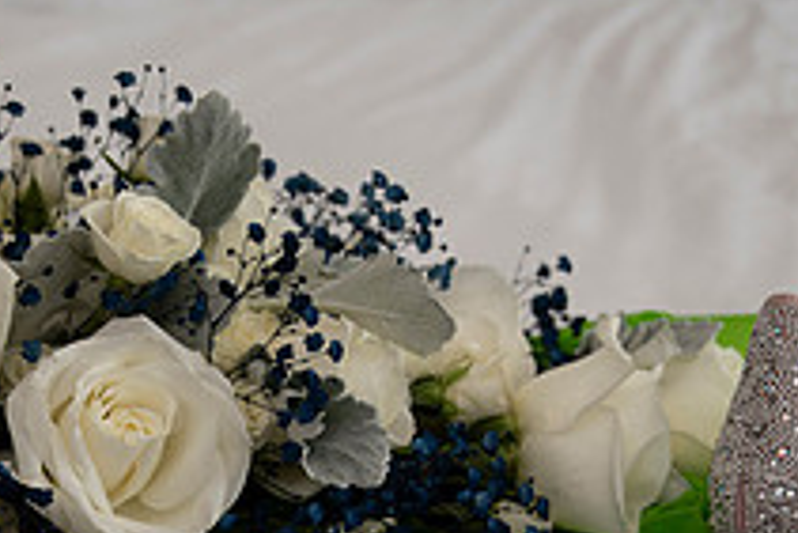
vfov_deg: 13.7
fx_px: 2129
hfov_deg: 21.0
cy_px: 707
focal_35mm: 96
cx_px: 193
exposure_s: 1/640
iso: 400
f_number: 2.8
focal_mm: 35
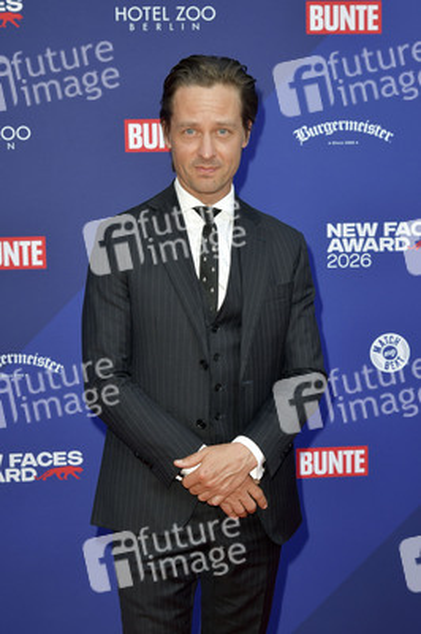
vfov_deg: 34.5
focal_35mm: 58
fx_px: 1019
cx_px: 210
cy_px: 317
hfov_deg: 23.3
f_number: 6.3
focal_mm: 58
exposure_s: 1/200
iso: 640
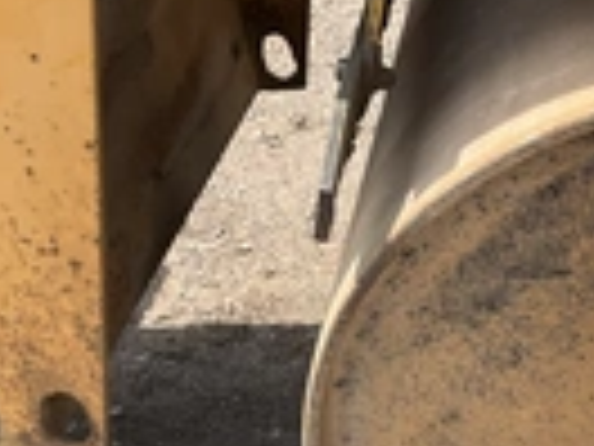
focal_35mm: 88
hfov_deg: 21.4
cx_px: 608
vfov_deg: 16.6
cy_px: 387
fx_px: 1510
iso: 25
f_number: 1.8
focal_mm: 3
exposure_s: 1/599
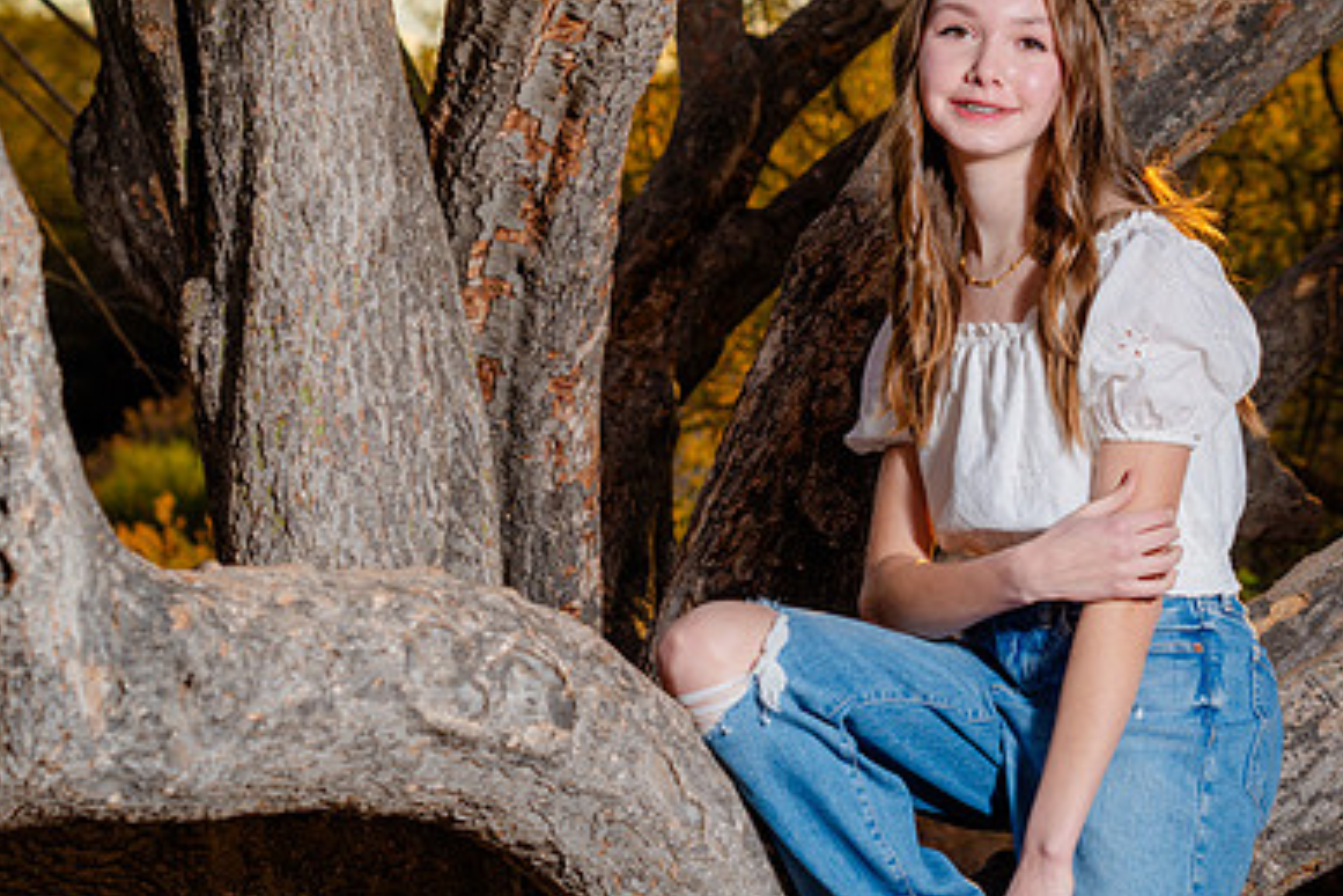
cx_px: 805
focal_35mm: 114
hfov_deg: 17.9
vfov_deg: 12.0
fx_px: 4253
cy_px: 300
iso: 100
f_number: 5.6
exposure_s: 1/200
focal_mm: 76
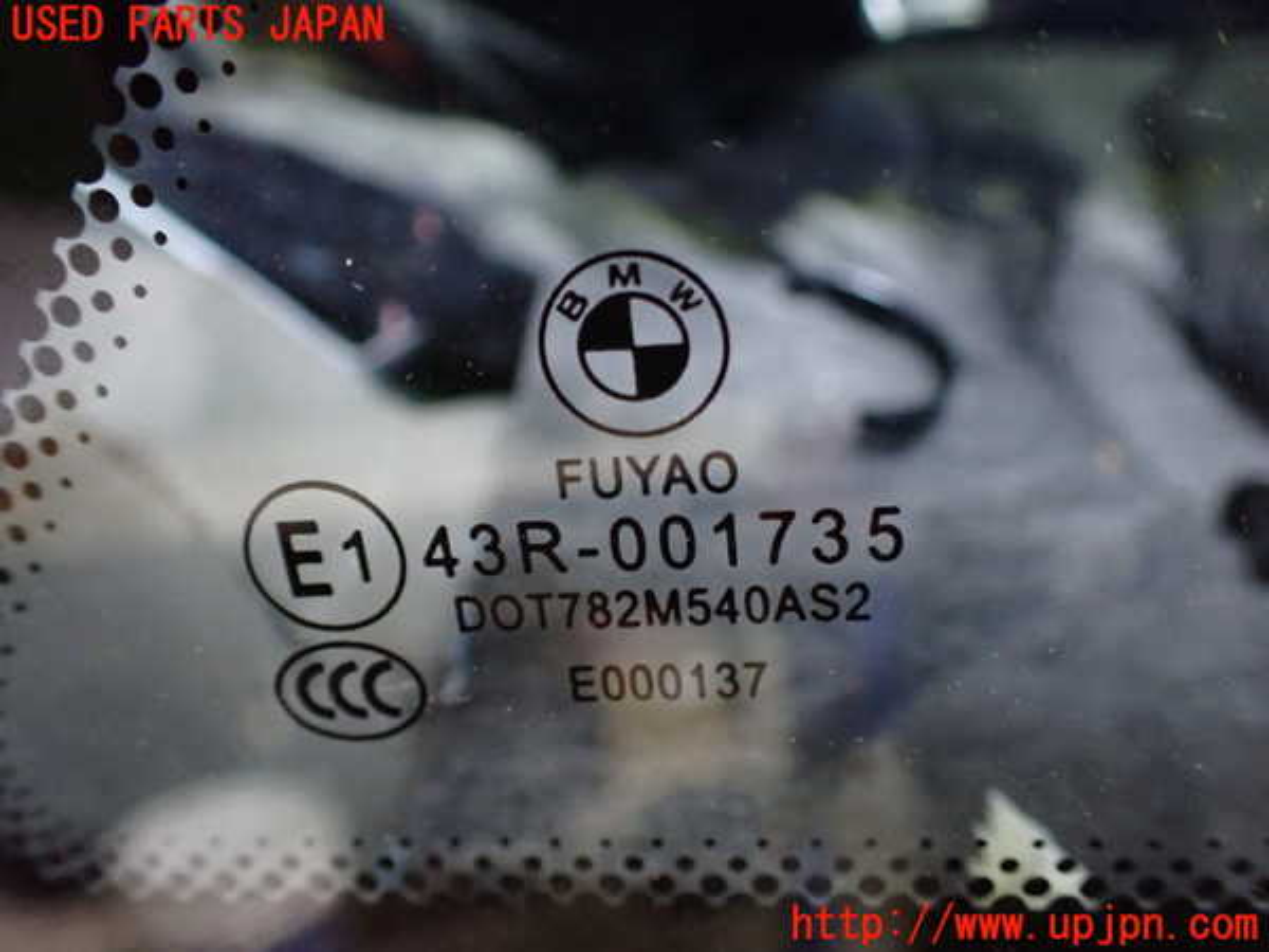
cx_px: 634
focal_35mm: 30
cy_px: 476
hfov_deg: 60.0
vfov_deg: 46.8
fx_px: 1100
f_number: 2.3
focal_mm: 5.4
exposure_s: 1/30
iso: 1000
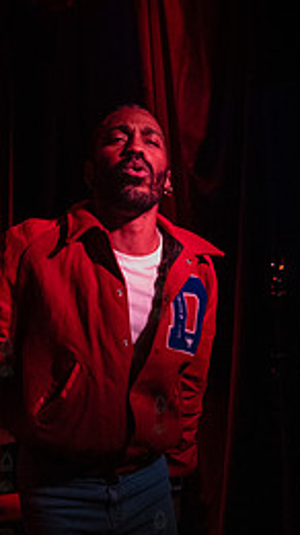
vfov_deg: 35.1
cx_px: 159
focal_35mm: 58
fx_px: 821
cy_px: 414
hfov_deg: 20.7
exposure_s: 1/320
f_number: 3.5
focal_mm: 32
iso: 12800
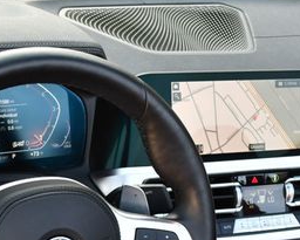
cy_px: 220
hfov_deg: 20.2
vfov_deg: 16.1
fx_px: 835
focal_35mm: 94
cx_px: 81
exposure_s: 1/250
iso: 400
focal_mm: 20
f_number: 4
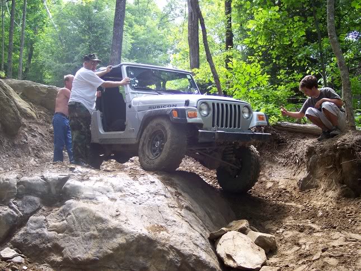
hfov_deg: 49.0
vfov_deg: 37.7
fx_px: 396
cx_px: 180
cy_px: 136
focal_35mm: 38
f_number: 2.8
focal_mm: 8
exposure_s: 1/125
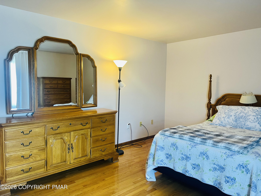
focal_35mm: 26
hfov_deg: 67.3
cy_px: 98
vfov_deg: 53.1
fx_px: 196
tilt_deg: -4.4
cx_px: 130
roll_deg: -0.6
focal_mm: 5.7
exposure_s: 1/60
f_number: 1.5
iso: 160
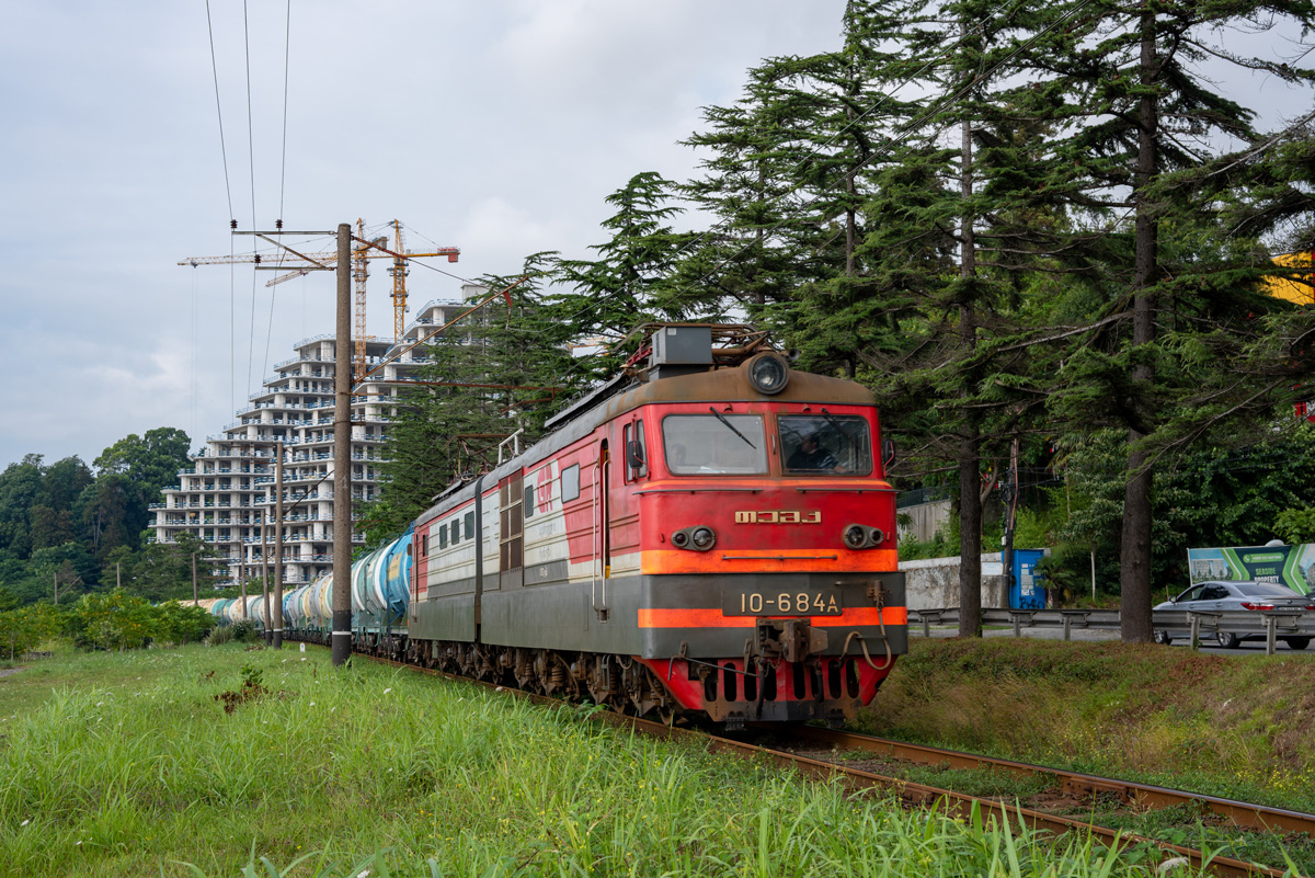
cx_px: 658
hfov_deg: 39.6
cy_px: 439
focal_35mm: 50
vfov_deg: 27.0
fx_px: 1827
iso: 160
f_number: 5
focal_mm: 50
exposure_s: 1/400
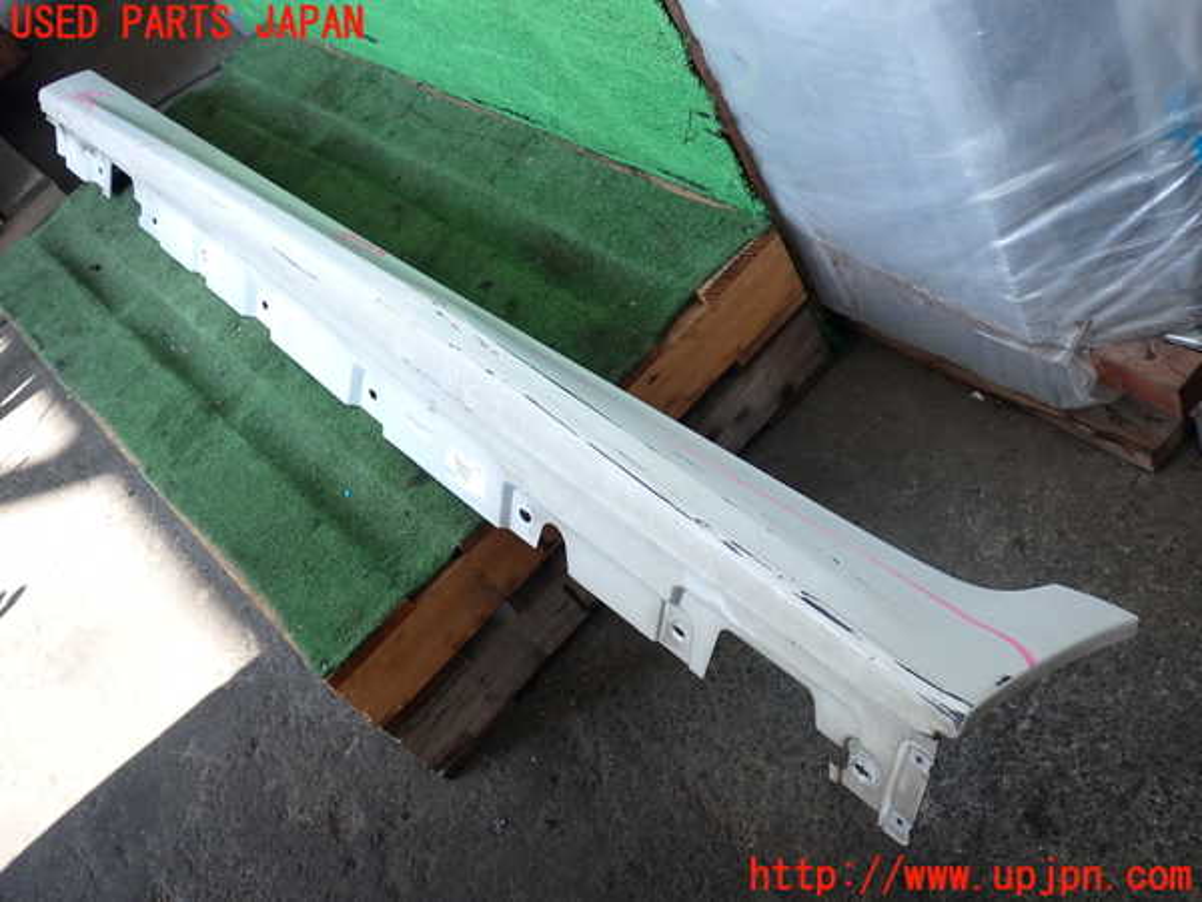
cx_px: 601
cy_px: 451
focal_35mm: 38
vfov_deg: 37.7
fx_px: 1320
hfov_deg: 49.0
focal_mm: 6.83
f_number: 2.7
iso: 125
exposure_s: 1/125
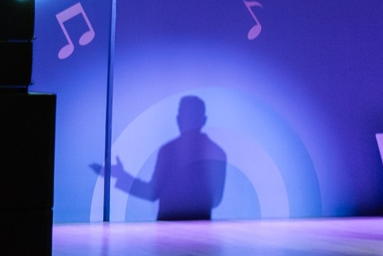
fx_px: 2565
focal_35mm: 241
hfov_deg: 8.4
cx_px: 524
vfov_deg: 5.7
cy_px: -109
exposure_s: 1/125
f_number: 2.8
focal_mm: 44.8
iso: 1000
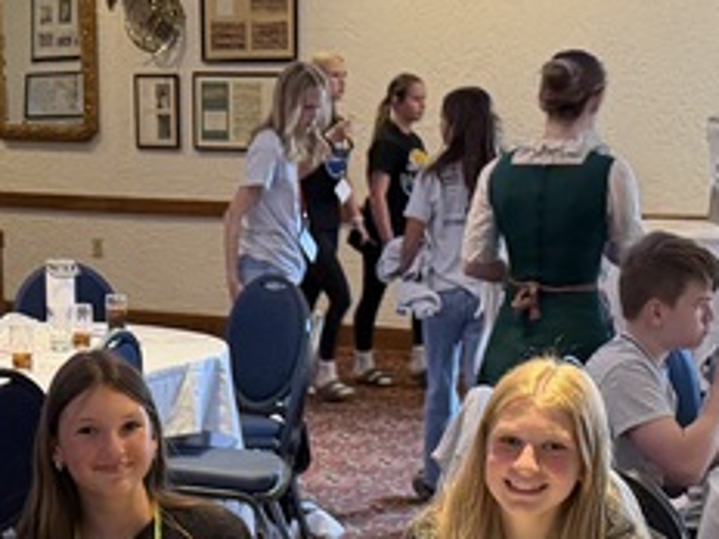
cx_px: 245
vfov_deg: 13.2
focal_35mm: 106
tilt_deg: -18.7
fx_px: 2202
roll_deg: +0.4
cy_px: 787
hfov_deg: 18.5
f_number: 1.78
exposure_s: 1/60
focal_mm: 6.76
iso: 320
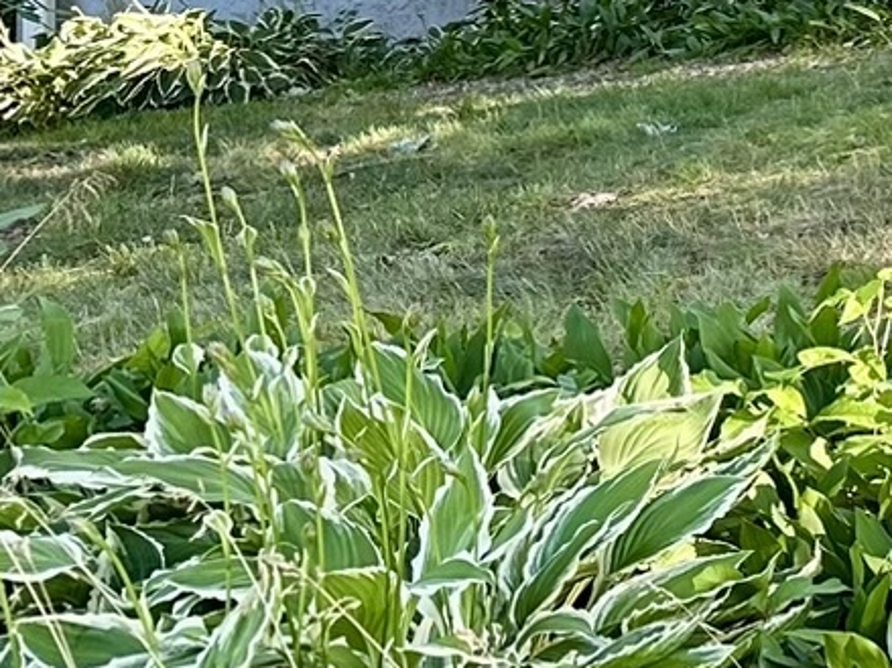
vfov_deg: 12.7
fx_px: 2885
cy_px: -256
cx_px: 1969
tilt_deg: -1.0
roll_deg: -1.2
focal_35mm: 112
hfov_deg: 13.8
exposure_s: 1/121
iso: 64
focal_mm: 6.86
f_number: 1.78
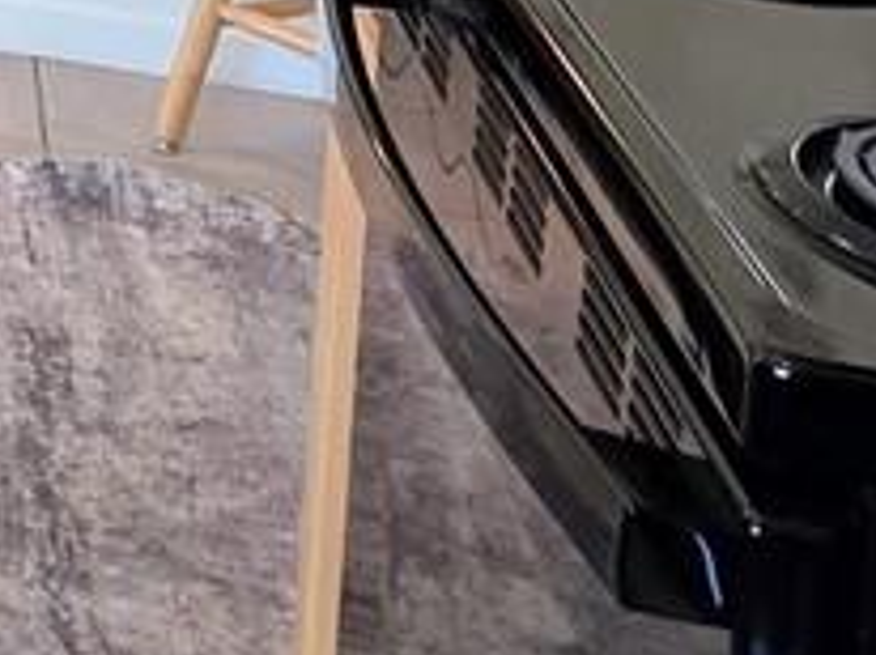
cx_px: -1093
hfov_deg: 14.5
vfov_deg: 12.2
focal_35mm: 101
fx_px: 2553
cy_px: -834
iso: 160
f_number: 1.9
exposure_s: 1/120
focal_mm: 2.2
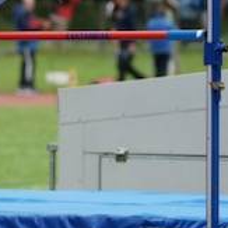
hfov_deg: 1.9
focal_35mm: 901
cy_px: 73
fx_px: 6714
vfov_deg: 1.9
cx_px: -66
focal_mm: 180
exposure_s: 1/500
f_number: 5.6
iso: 200
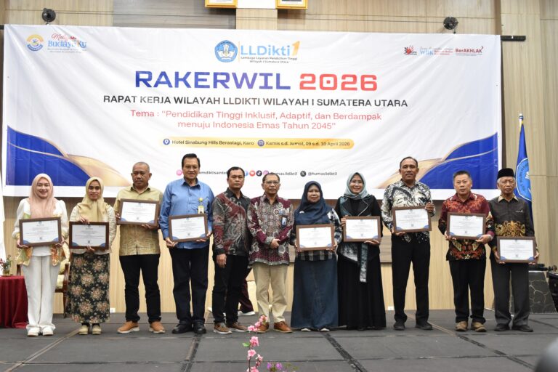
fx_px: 721
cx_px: 279
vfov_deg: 28.9
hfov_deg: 42.3
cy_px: 186
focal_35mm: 46
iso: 2000
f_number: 5.6
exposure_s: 1/50
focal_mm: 31
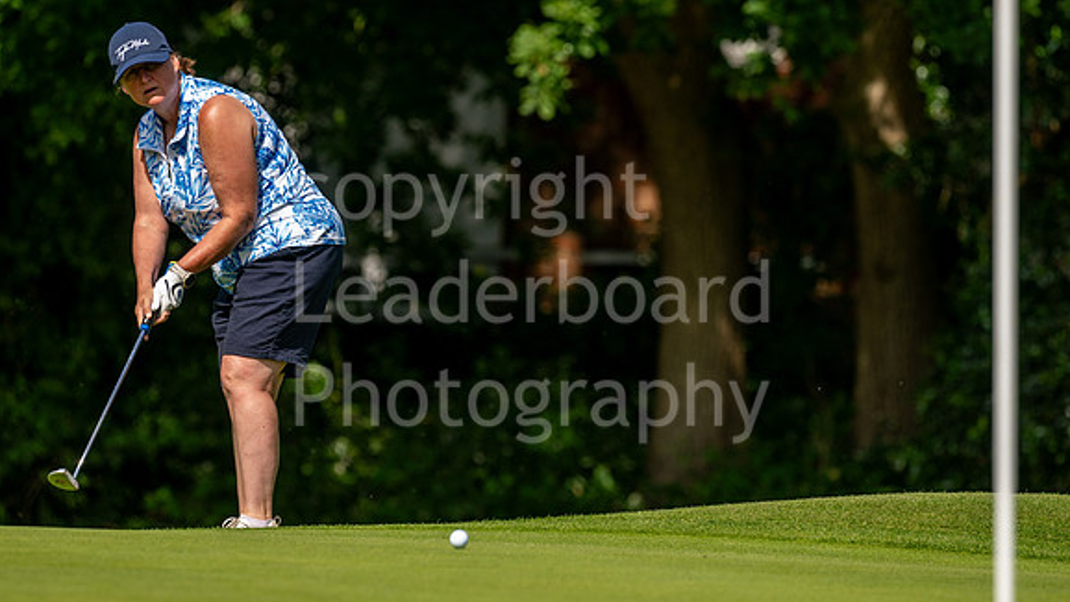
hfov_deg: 4.6
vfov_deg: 2.6
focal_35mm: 473
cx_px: 535
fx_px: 13419
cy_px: 309
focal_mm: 300
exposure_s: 1/800
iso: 200
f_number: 5
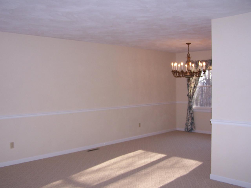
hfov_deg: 49.0
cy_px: 94
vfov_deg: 37.7
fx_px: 276
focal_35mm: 38
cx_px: 126
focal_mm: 6.3
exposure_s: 1/60
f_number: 2.8
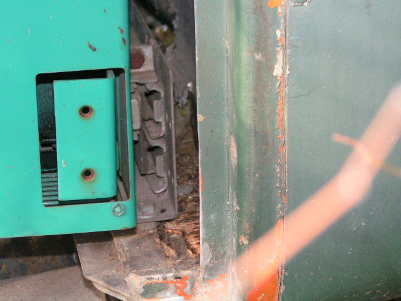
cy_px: 150
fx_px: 1518
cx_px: 200
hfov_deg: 15.1
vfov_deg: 11.3
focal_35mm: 131
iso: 200
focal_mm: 20
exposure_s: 1/160
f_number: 3.5
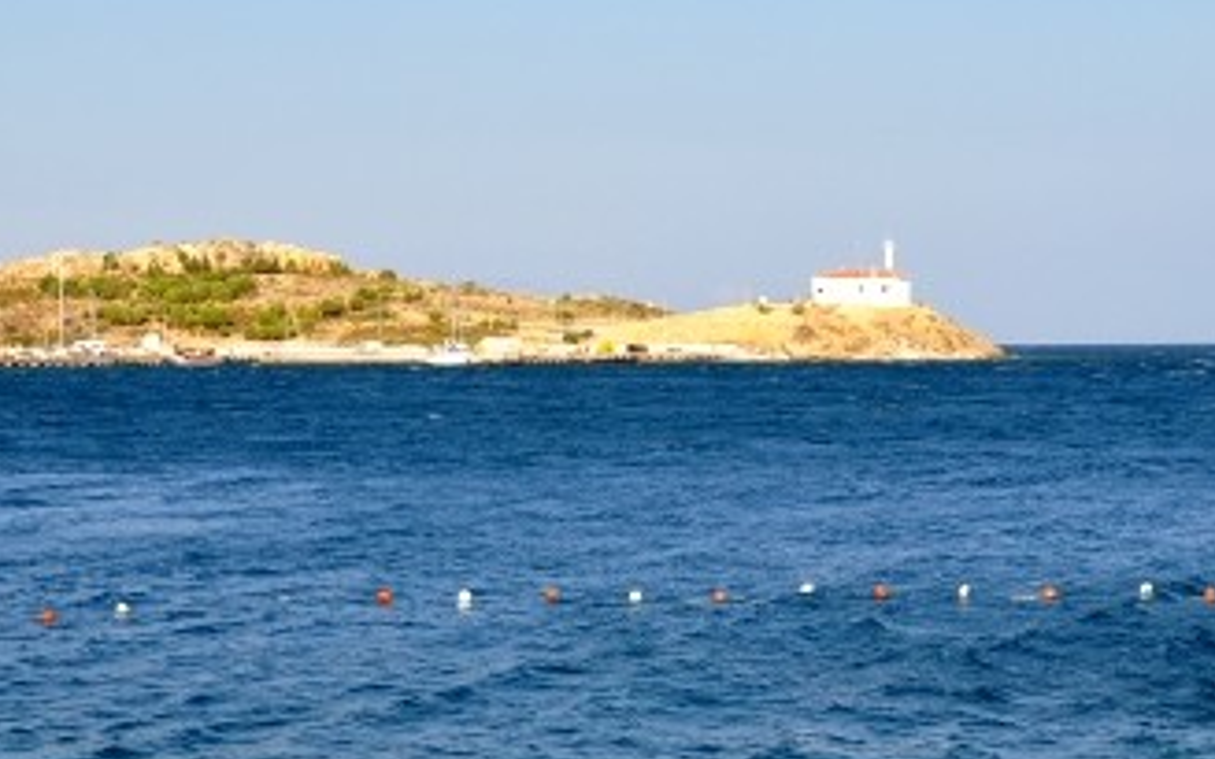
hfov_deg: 25.5
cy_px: 324
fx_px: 2682
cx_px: 633
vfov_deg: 16.1
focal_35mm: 81
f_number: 10
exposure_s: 1/250
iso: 200
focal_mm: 26
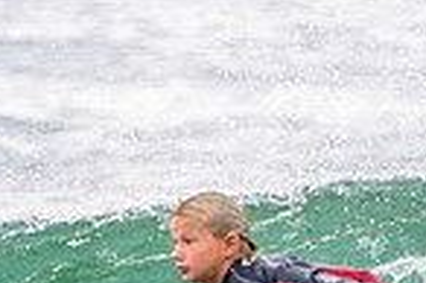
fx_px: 48084
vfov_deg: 0.3
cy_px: 413
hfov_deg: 0.5
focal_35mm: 4068
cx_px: 57
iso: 4000
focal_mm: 800
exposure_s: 1/2000
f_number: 11
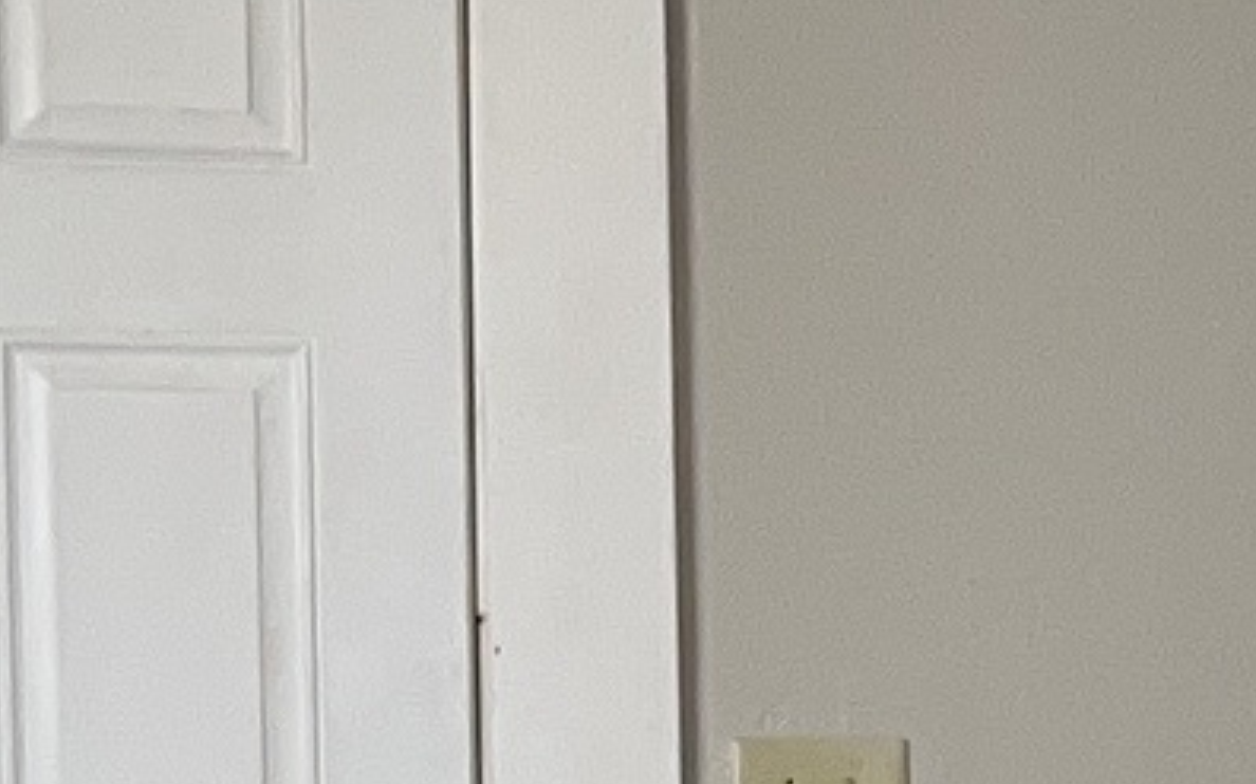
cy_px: 1063
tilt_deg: -6.1
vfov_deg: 6.1
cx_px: 3308
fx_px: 7321
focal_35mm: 214
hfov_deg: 8.7
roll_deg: -1.0
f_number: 1.6
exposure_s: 1/33
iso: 40
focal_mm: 5.1
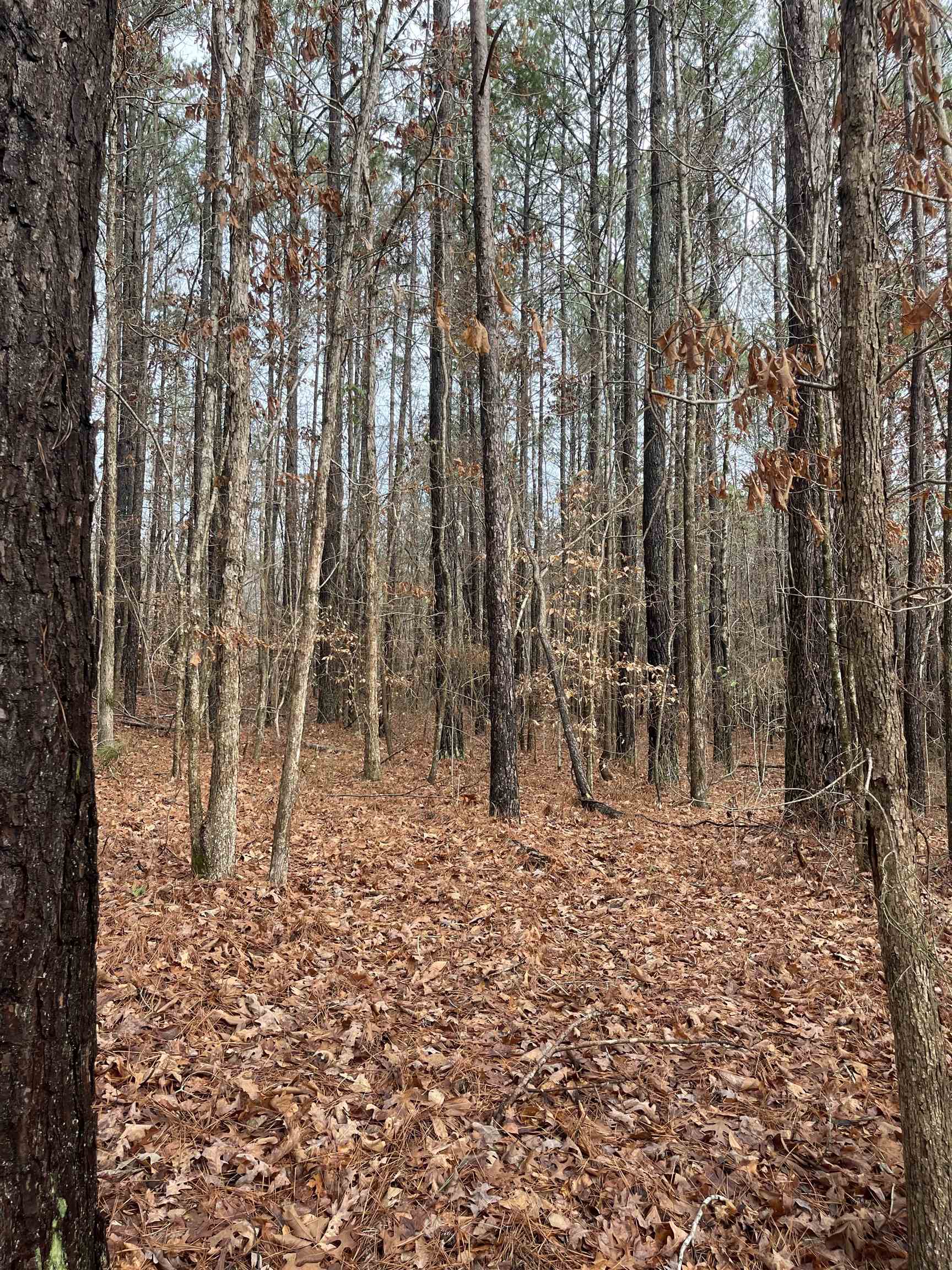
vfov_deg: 67.3
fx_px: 953
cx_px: 476
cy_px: 635
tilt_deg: +7.4
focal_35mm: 26
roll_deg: +1.5
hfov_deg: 53.1
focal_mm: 5.1
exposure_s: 1/304
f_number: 1.6
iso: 50
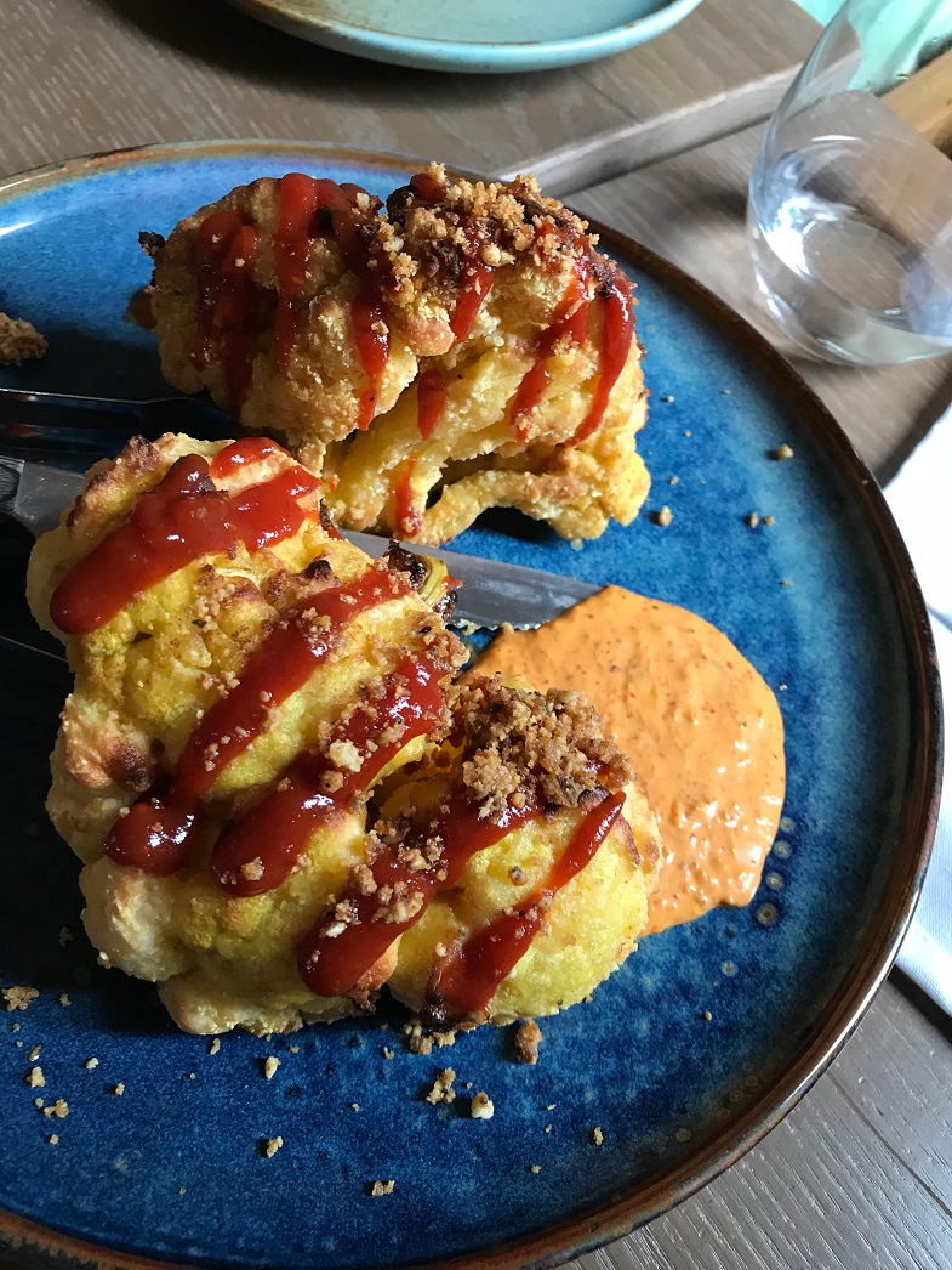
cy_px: 635
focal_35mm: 28
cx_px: 476
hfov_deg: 49.8
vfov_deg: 63.4
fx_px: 1026
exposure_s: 1/24
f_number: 1.8
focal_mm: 3.99
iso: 40
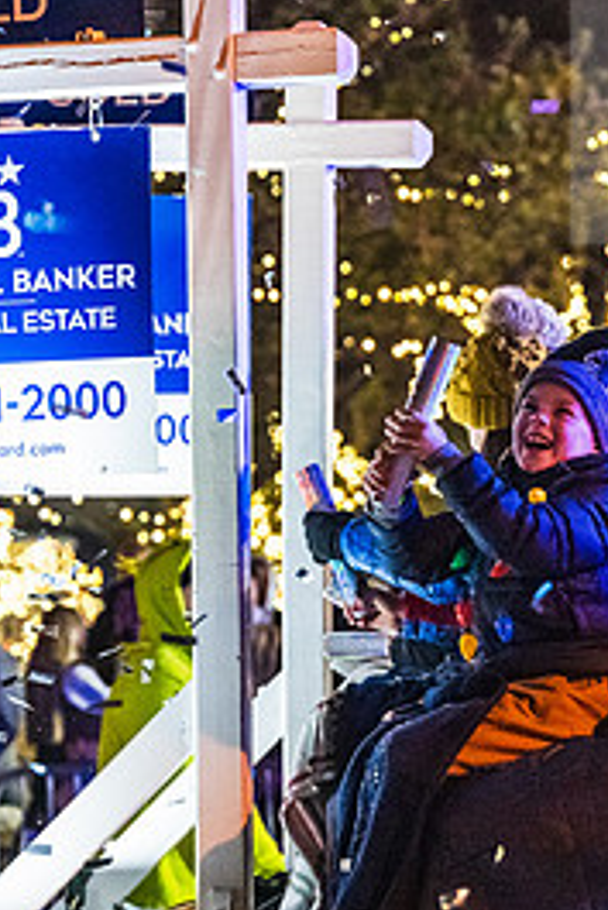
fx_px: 3871
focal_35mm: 153
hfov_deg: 9.0
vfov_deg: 13.4
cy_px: 373
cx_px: 467
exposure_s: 1/400
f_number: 2.8
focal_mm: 70
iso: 6400
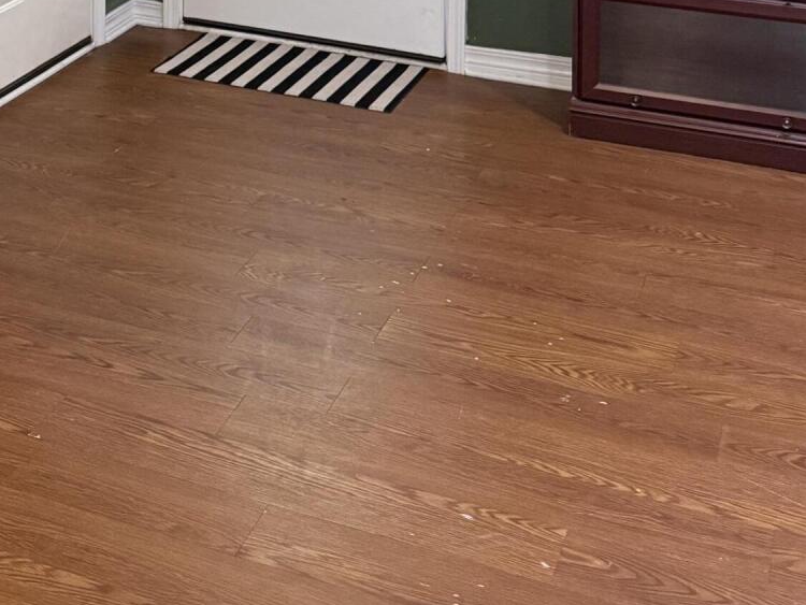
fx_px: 1491
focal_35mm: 64
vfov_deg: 19.6
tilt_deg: -3.3
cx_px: 118
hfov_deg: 29.3
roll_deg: +0.2
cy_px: -329
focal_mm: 6.76
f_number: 1.78
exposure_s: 1/60
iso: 500
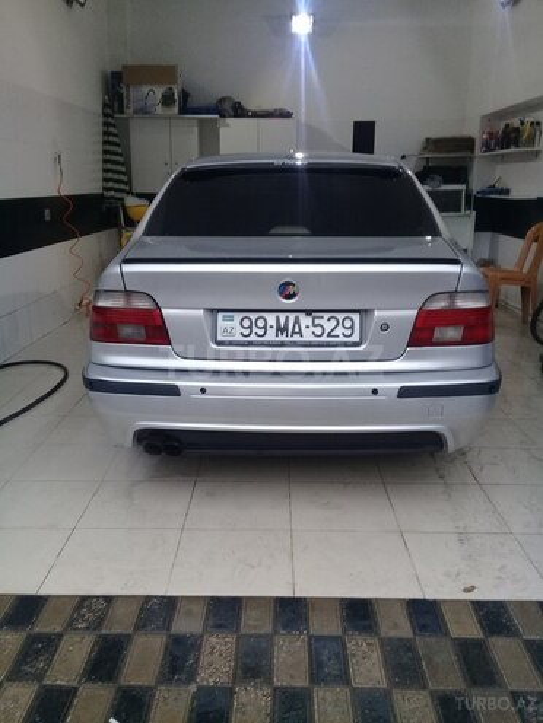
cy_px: 362
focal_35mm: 31
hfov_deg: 45.4
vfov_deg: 58.4
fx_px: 648
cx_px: 272
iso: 64
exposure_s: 1/33
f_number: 2.2
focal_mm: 3.3
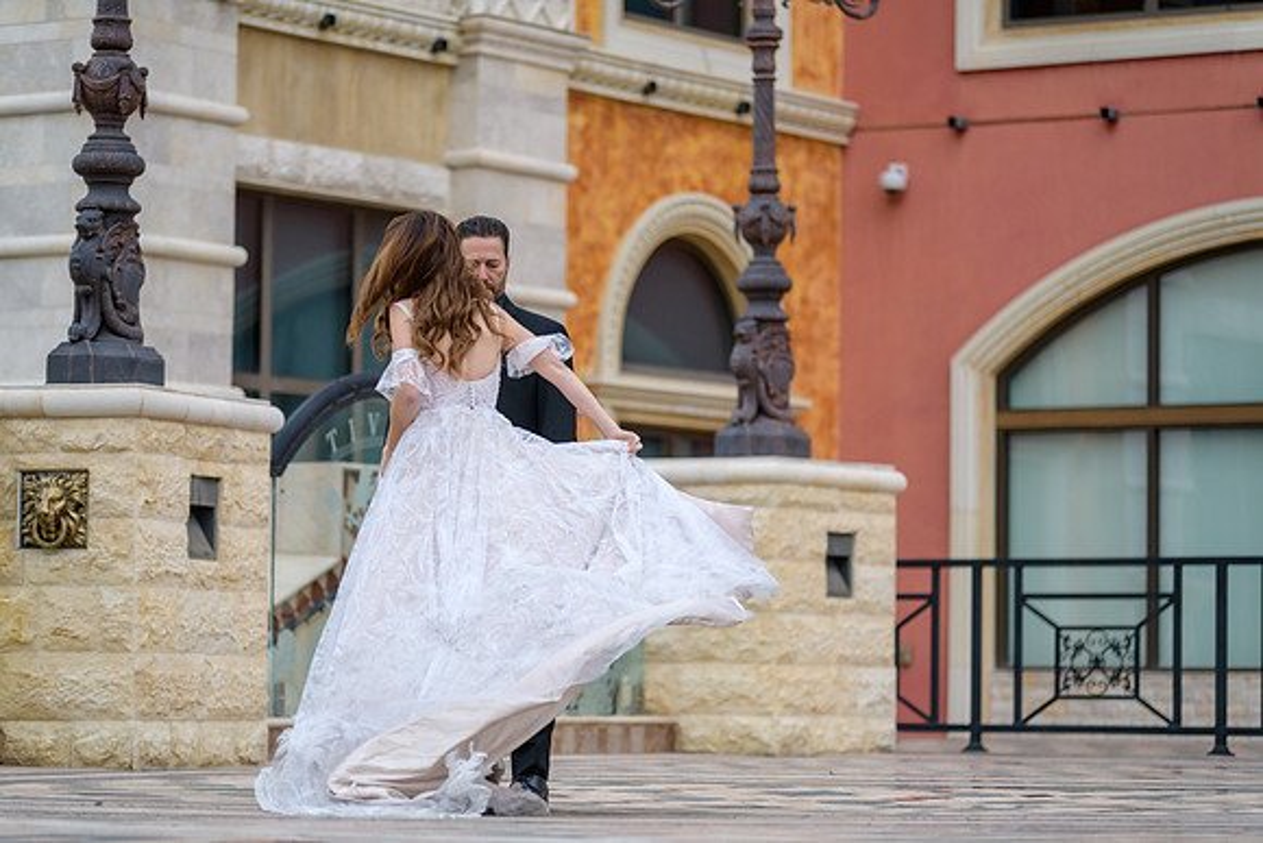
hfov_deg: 15.8
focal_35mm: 130
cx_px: 632
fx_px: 4562
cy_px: 422
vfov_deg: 10.6
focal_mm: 130
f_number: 2.8
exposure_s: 1/3200
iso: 400
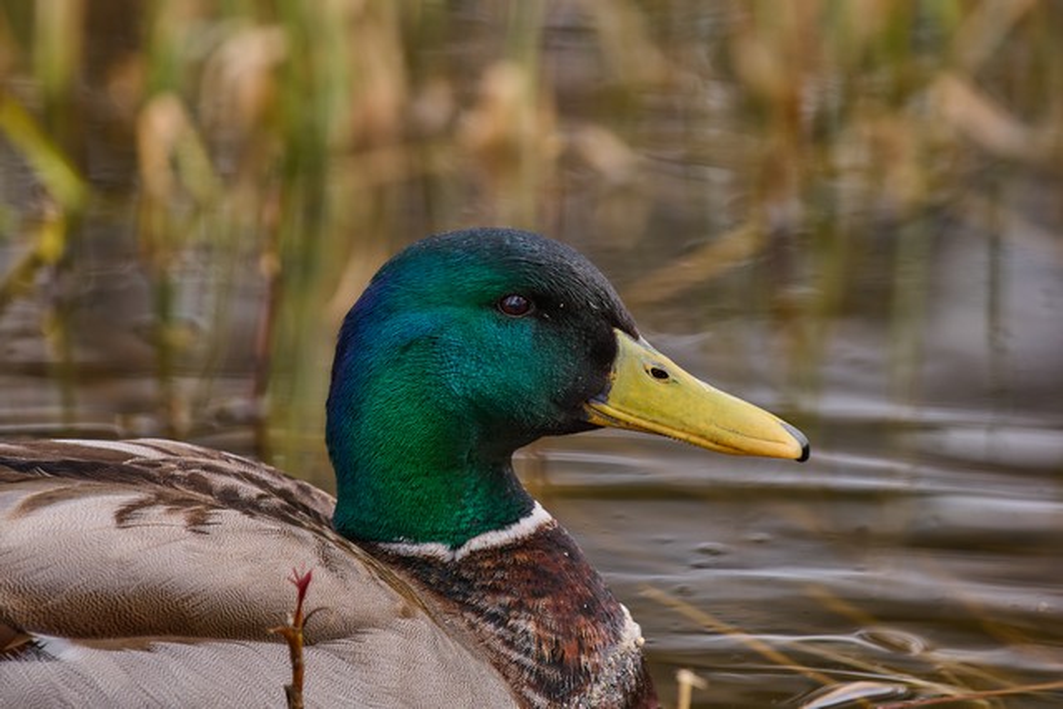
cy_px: 354
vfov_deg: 2.8
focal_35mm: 500
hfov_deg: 4.1
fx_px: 14766
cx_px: 532
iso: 400
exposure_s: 1/250
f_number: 7.1
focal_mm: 500
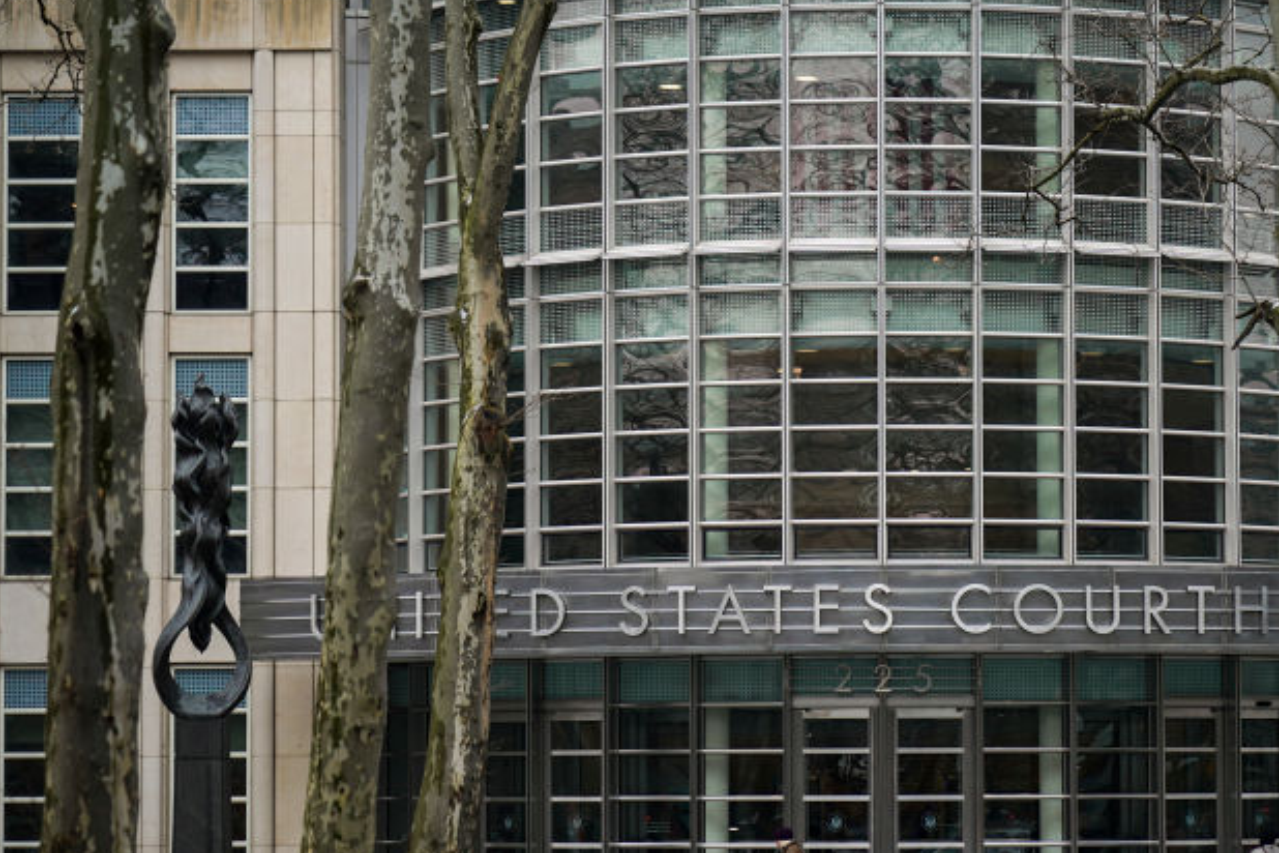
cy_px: 529
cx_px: 855
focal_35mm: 116
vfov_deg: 11.8
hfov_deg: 17.6
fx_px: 4121
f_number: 2.8
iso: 80
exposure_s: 1/320
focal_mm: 70
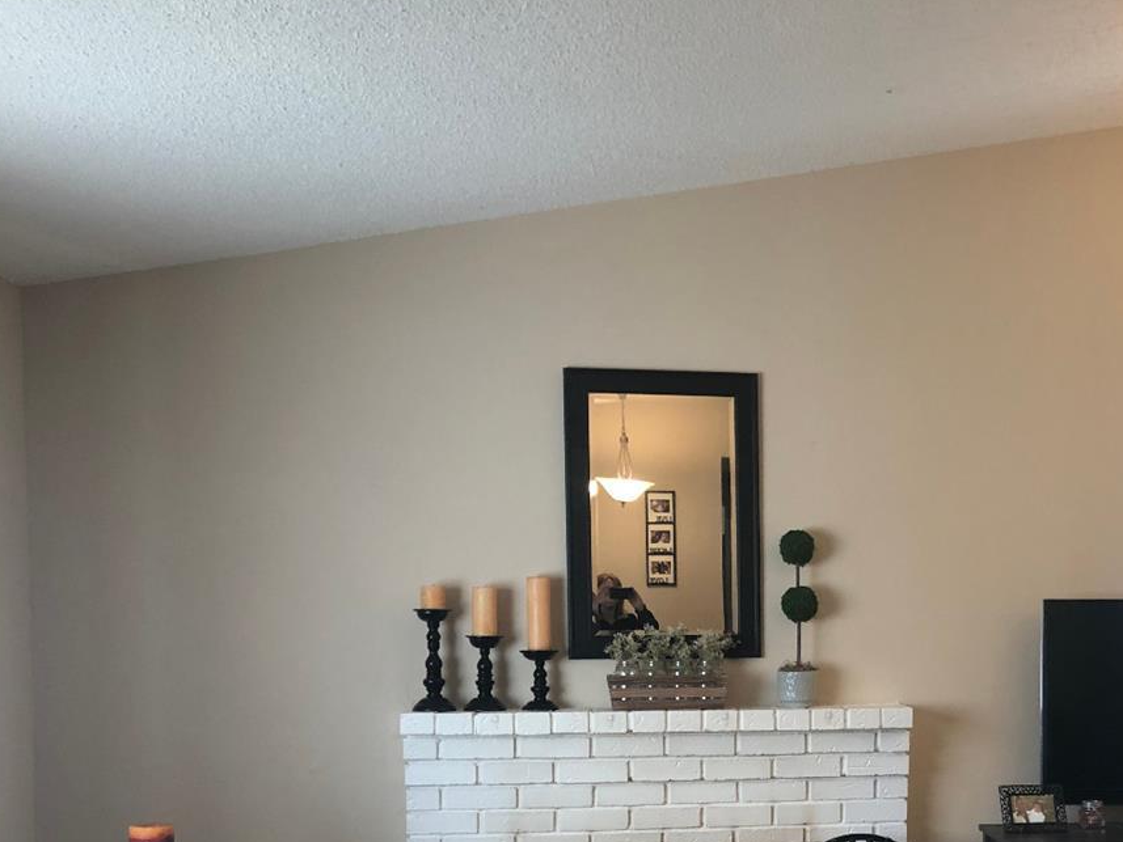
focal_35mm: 49
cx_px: 946
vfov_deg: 28.9
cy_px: 706
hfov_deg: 37.1
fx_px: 1590
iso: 40
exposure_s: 1/20
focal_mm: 3.99
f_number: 1.8
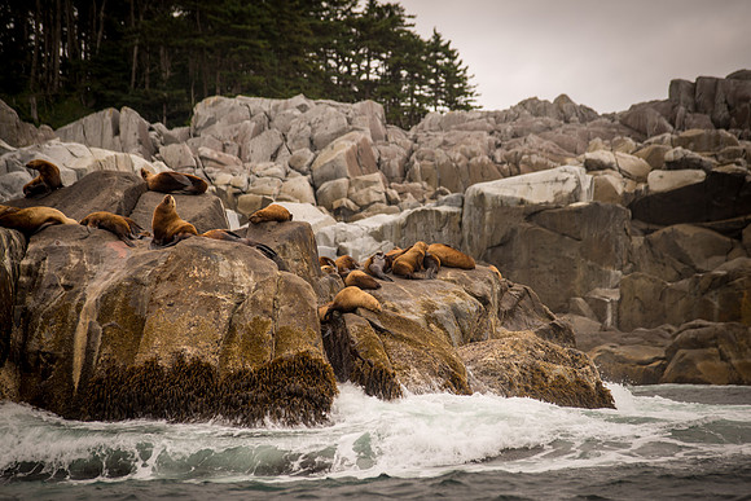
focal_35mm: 200
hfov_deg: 10.3
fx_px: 4173
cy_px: 250
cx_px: 376
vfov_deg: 6.9
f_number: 4
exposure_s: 1/500
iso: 100
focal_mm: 200
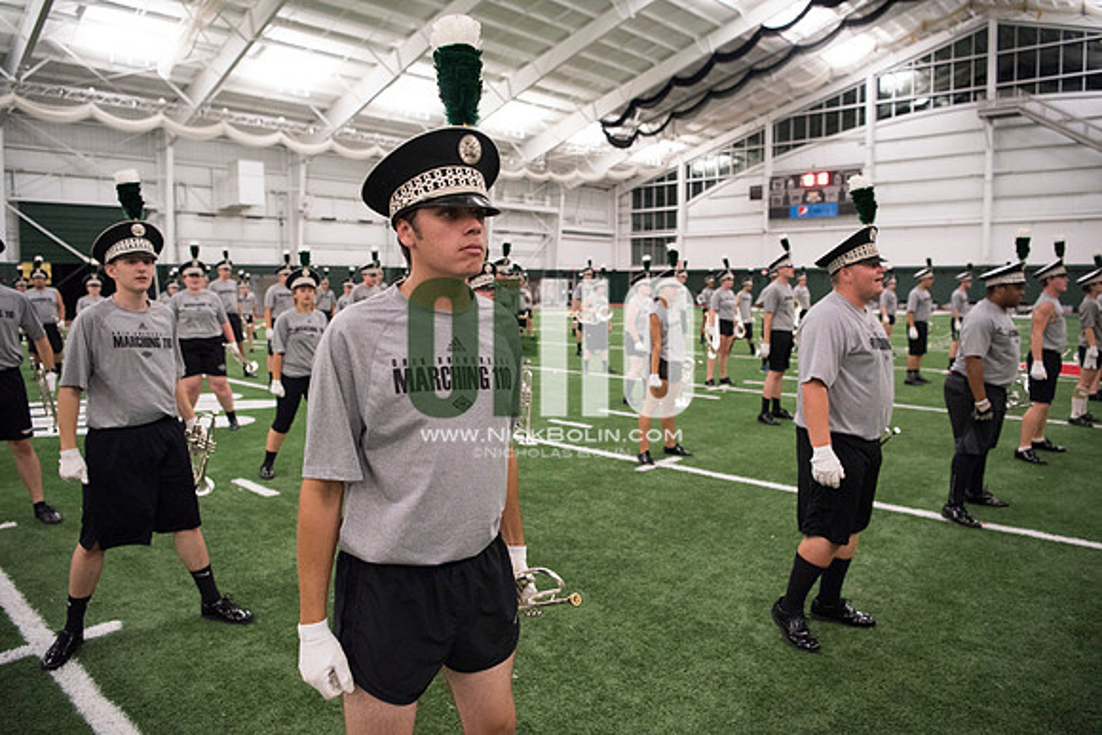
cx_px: 551
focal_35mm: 24
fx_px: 735
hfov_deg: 73.7
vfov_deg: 53.2
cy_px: 368
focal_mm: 24
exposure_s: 1/320
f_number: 3.2
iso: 3200
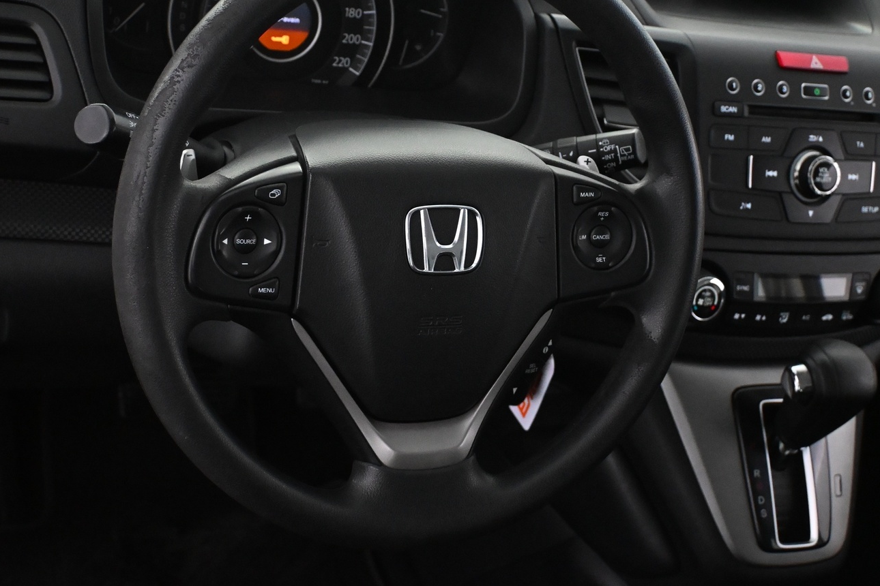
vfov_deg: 24.7
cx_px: 423
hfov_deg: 36.5
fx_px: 1335
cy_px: 237
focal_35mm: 55
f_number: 4.8
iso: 5600
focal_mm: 29
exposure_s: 1/60
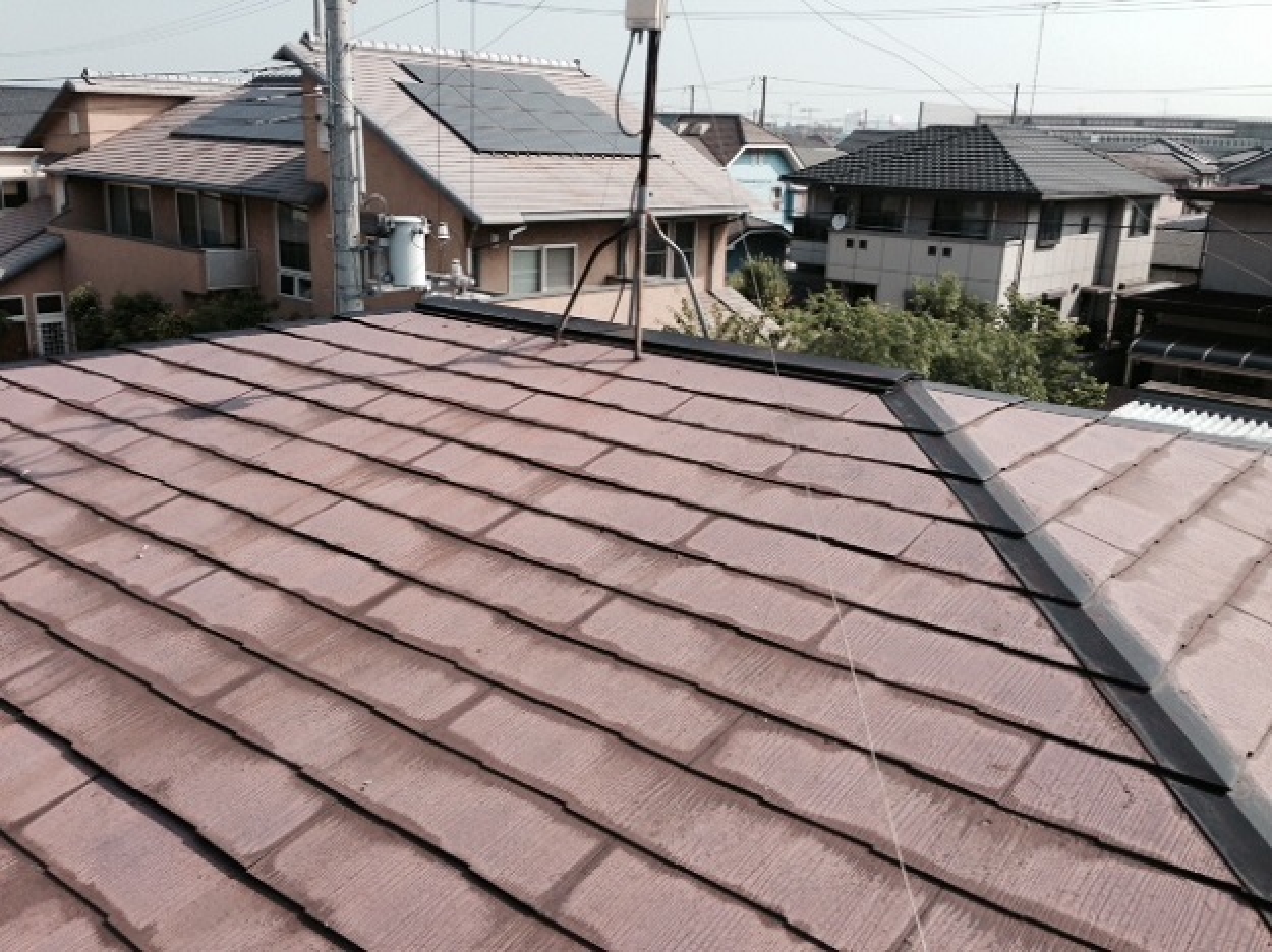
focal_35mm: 33
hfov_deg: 55.4
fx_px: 1212
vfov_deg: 42.9
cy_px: 476
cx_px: 636
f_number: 2.4
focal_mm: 4.12
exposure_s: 1/1323
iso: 50
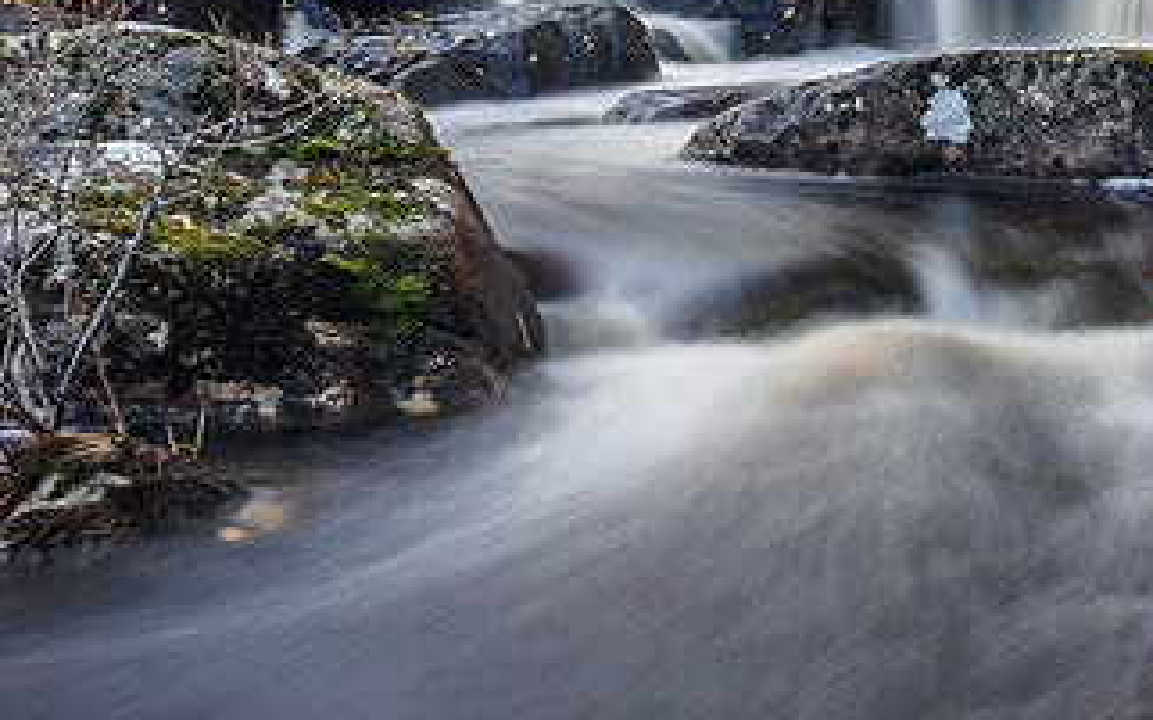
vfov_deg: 17.7
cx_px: 1090
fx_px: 2262
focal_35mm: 72
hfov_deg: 27.3
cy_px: 36
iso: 200
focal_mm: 17
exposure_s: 5
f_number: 6.3
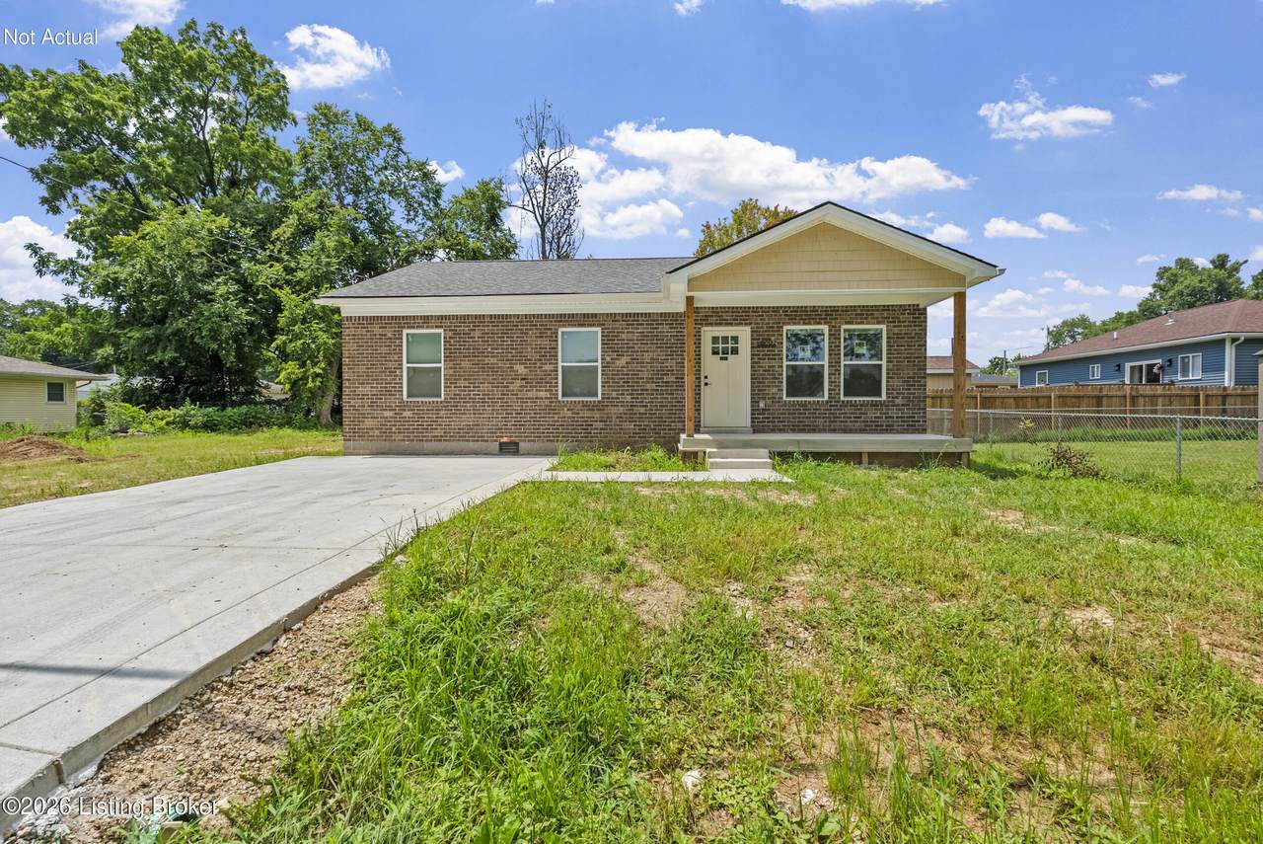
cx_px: 632
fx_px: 562
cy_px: 422
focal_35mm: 16
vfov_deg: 73.8
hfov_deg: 96.7
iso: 400
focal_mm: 16
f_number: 11
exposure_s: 1/200
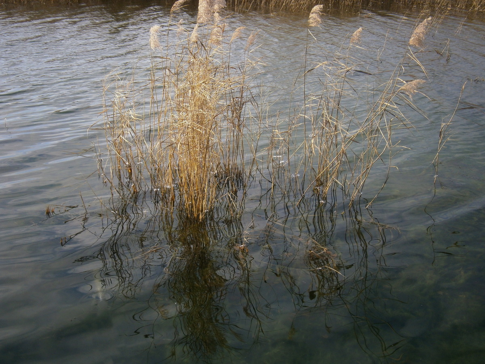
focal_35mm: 47
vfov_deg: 30.9
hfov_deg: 40.4
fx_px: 659
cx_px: 242
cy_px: 182
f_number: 3.4
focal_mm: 8.3
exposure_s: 1/320
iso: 80
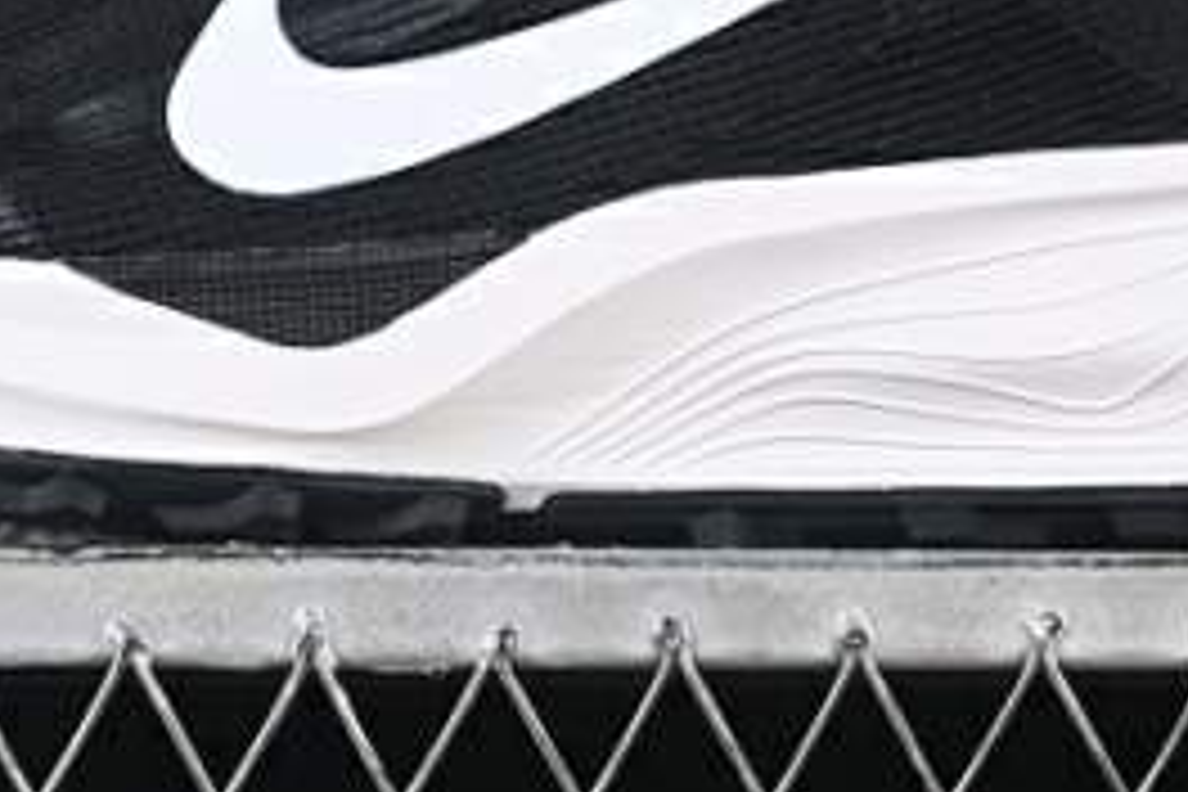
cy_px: -135
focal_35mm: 207
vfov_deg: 6.6
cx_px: 544
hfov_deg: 9.9
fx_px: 6830
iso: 160
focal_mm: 50
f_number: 6.3
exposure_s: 1/60
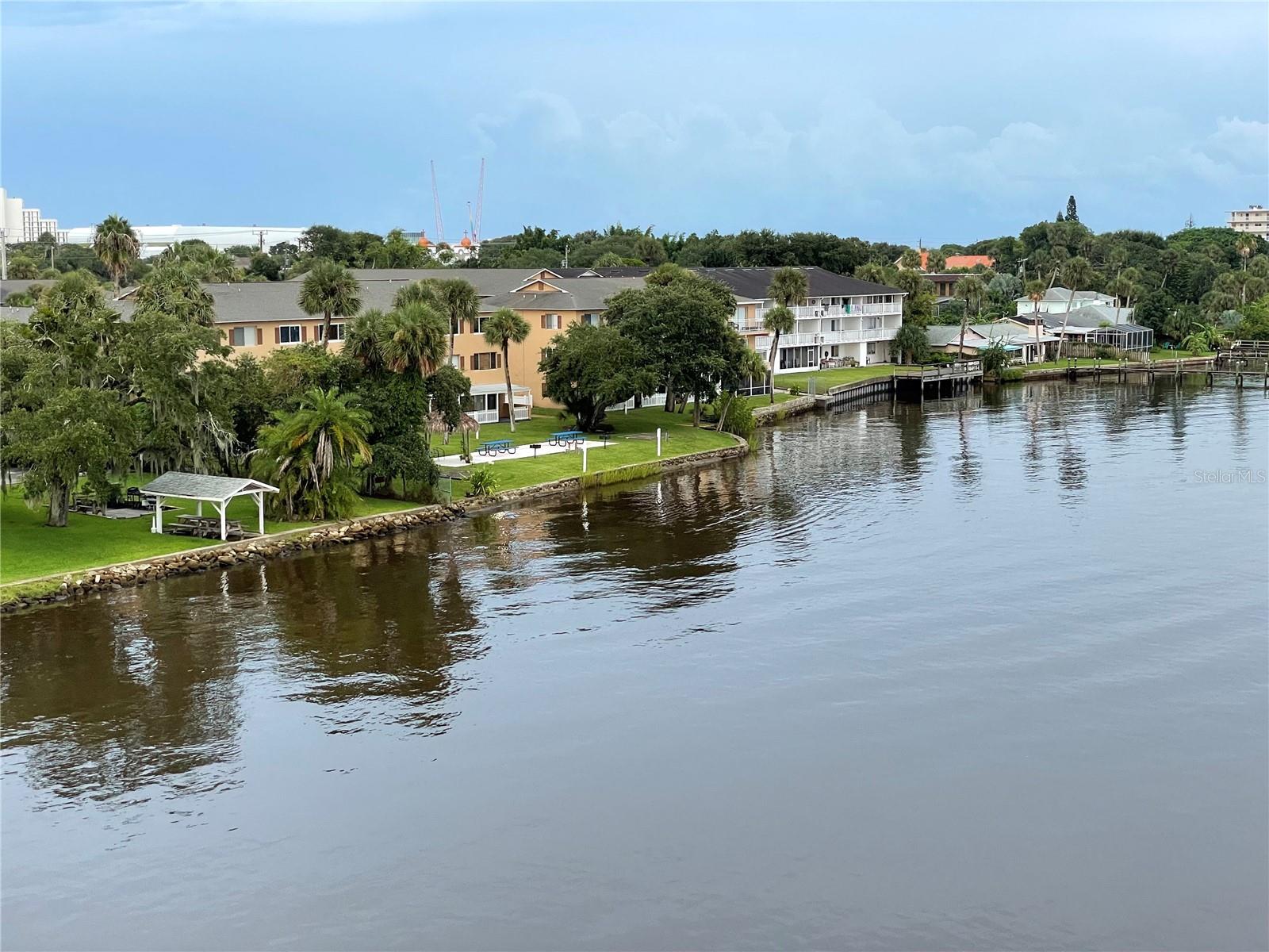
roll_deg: +0.5
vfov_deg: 28.0
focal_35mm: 52
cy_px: 476
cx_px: 634
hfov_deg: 36.8
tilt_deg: -6.3
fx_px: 1906
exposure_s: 1/122
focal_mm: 6
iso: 125
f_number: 2
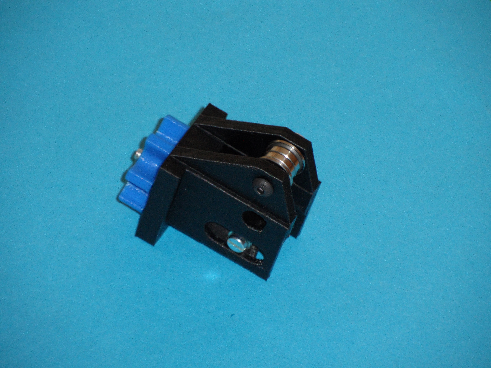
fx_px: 4255
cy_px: 184
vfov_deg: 5.0
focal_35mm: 300
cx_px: 246
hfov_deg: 6.6
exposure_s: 1/60
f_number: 5.4
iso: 200
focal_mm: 49.4
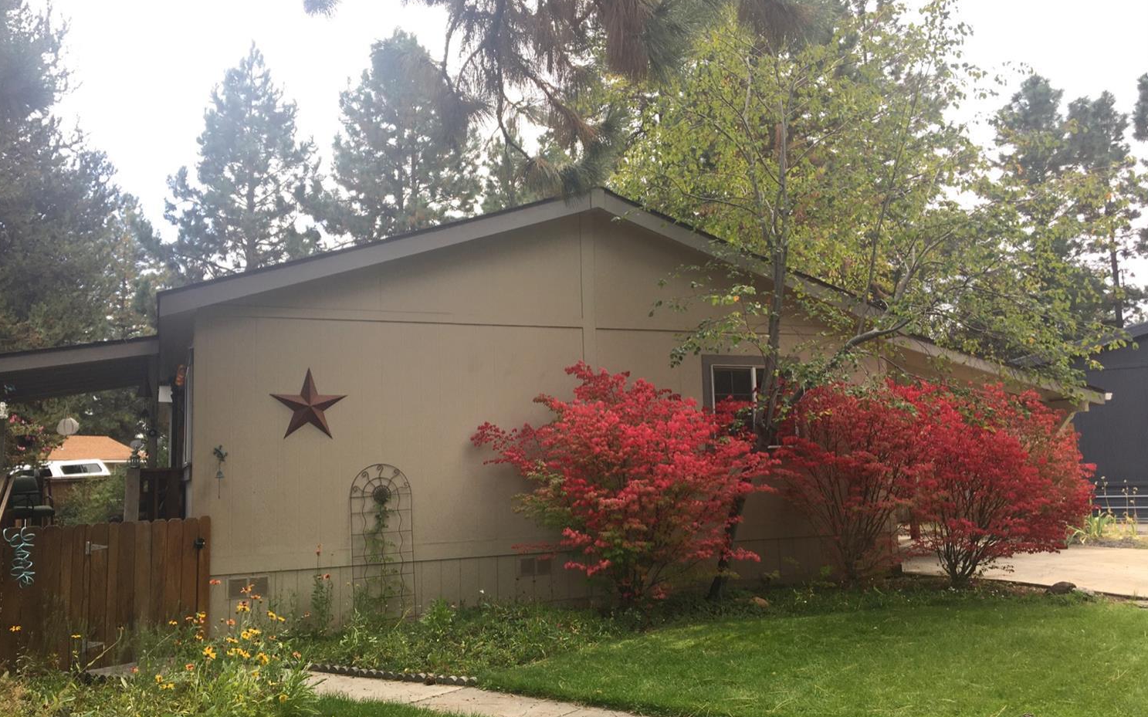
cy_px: 366
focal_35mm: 31
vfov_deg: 40.6
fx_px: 970
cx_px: 571
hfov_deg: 61.2
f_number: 2.2
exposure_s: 1/193
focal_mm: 4.15
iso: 25
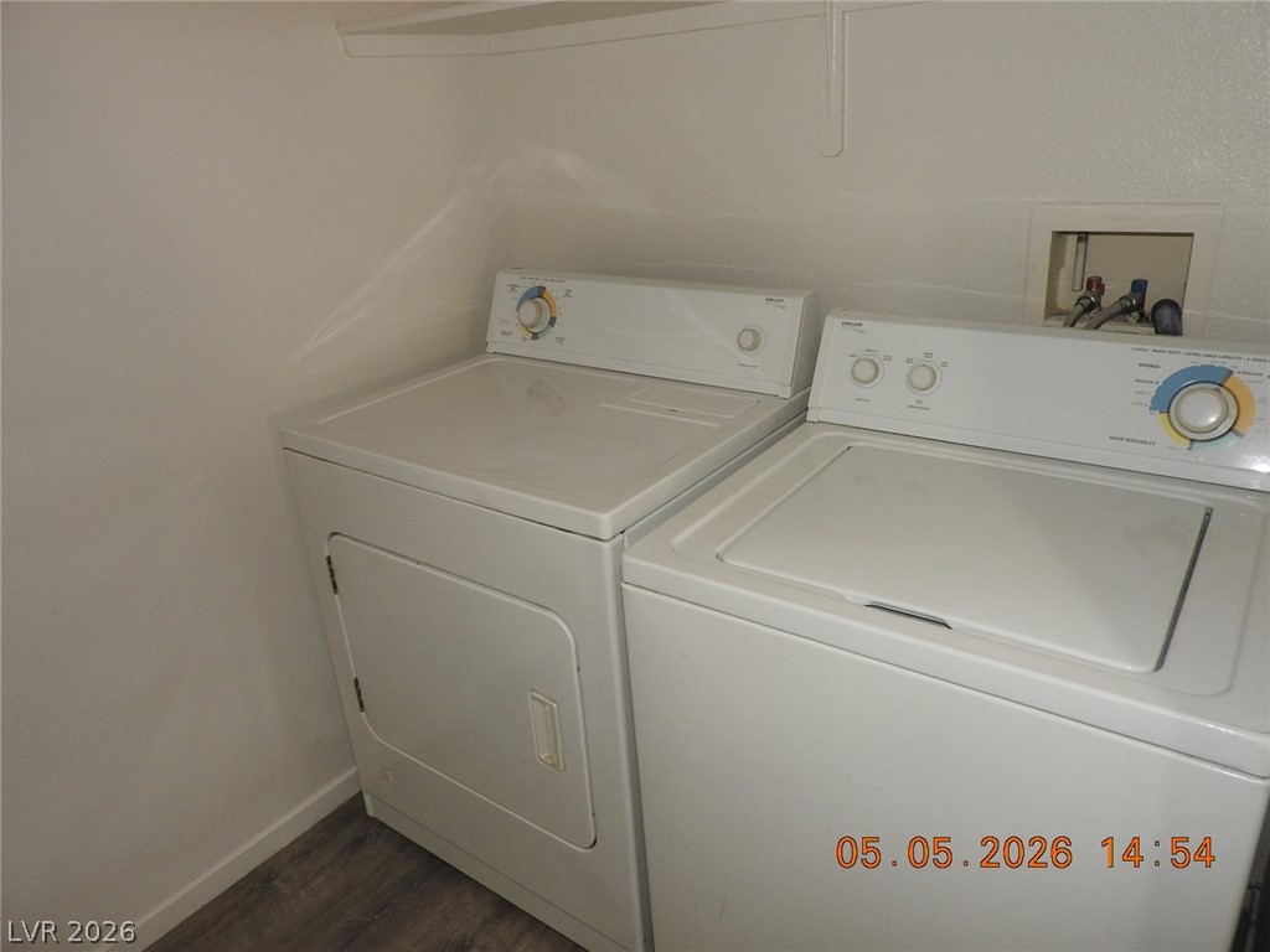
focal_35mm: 24
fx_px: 881
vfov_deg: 56.8
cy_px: 476
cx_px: 635
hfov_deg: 71.6
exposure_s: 1/30
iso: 200
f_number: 3.3
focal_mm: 4.3
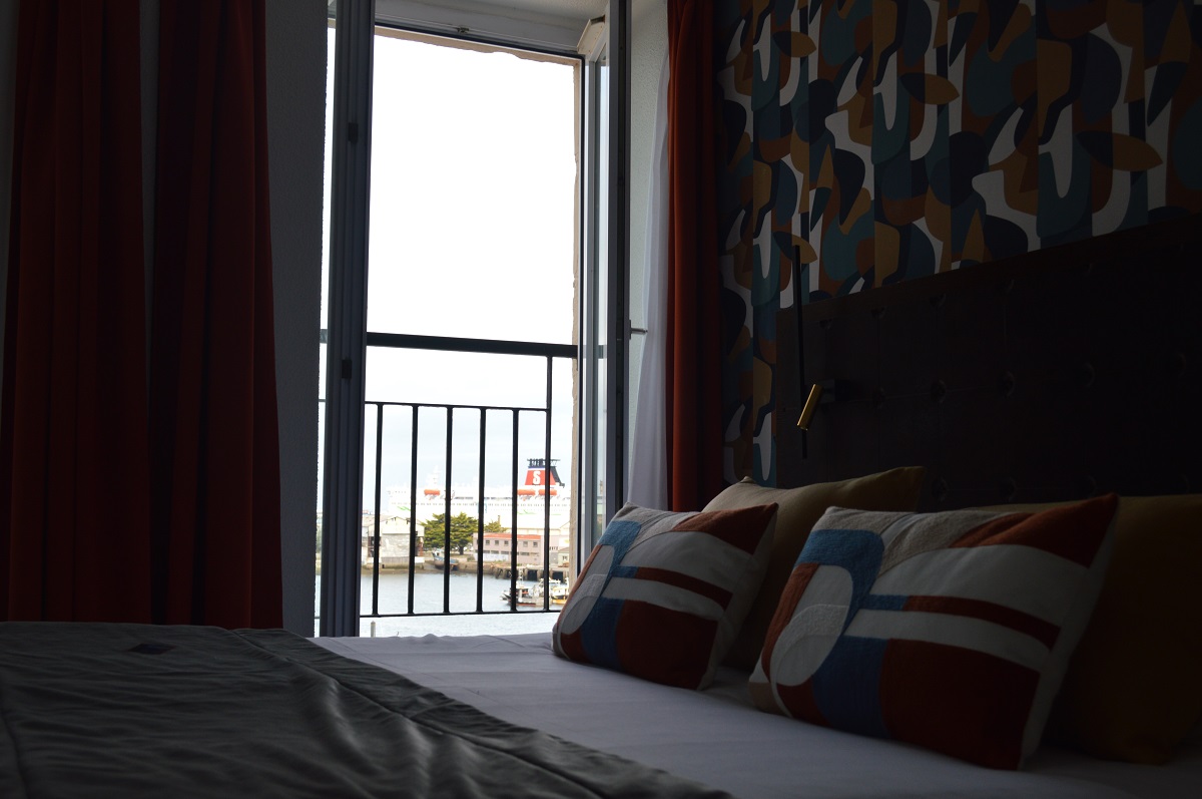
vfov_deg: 34.1
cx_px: 601
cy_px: 400
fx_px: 1301
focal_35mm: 39
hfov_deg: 49.6
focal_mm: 26
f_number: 5.6
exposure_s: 1/125
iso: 220
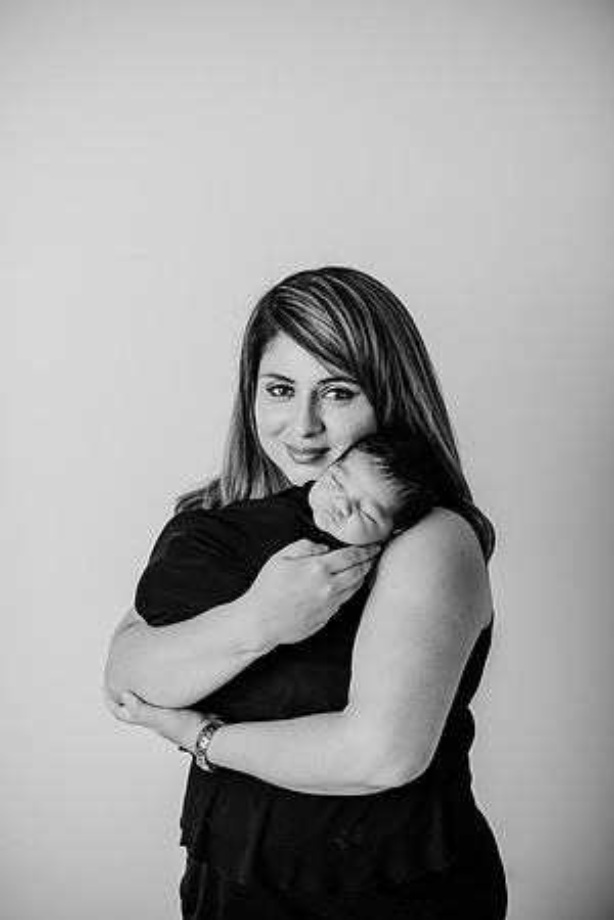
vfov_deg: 39.6
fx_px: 1279
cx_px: 307
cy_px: 460
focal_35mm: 50
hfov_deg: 27.0
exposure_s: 1/160
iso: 100
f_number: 2.2
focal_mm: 50
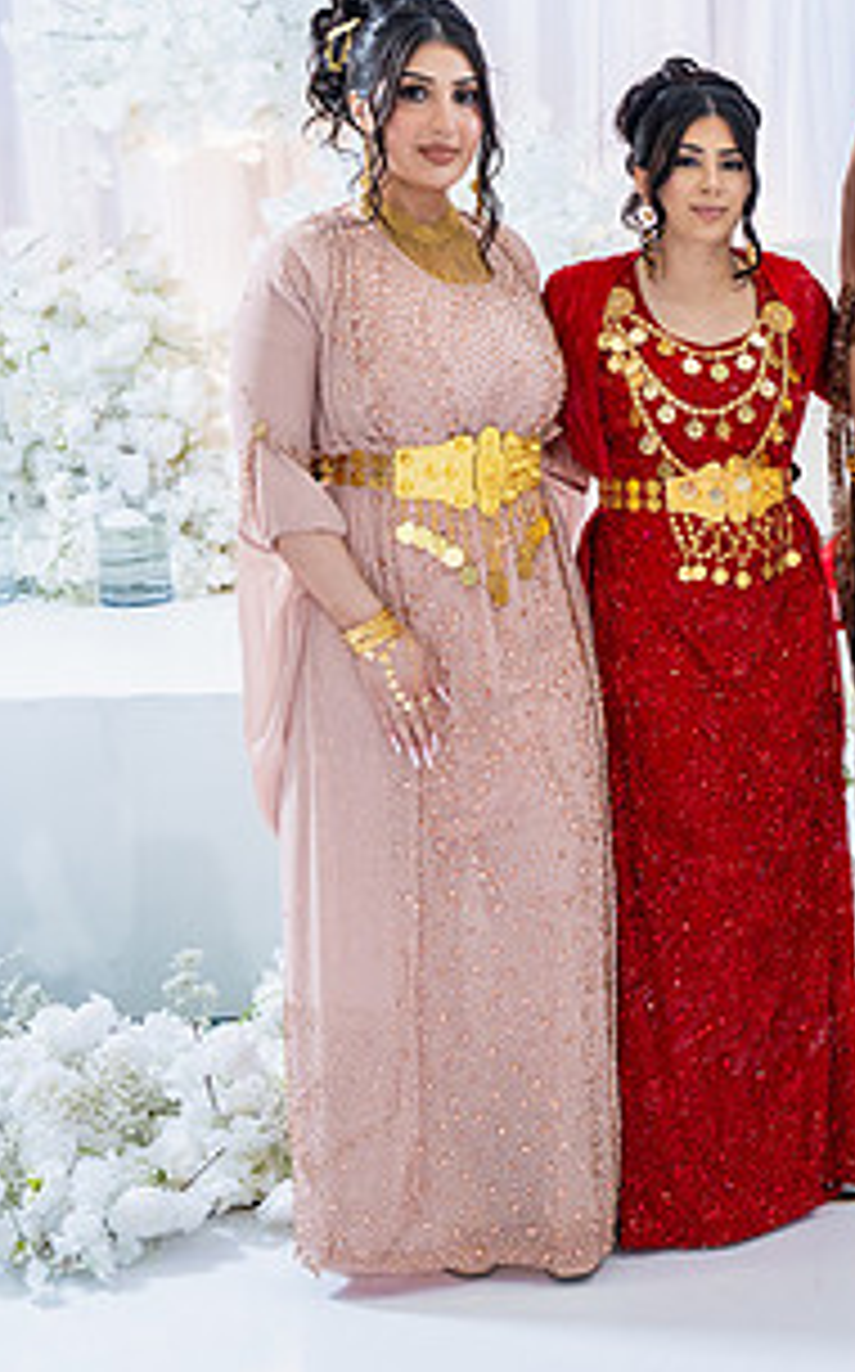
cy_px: 565
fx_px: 2466
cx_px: 1040
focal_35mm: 66
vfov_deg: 31.0
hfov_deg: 18.6
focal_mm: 34
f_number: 2.8
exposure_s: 1/160
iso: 640
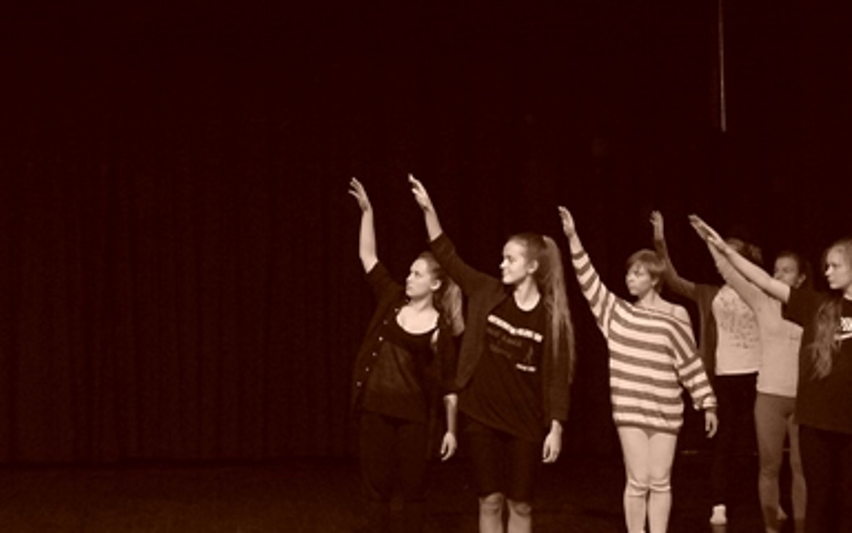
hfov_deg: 27.0
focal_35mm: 76
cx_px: 315
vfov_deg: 17.2
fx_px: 1765
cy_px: 269
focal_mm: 7.1
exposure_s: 1/40
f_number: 2.8
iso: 400
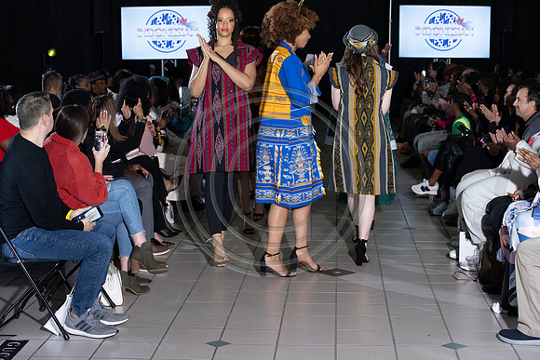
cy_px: 180
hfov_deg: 28.8
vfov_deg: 19.5
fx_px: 1050
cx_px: 270
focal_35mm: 70
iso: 1250
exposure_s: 1/160
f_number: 5.6
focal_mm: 70
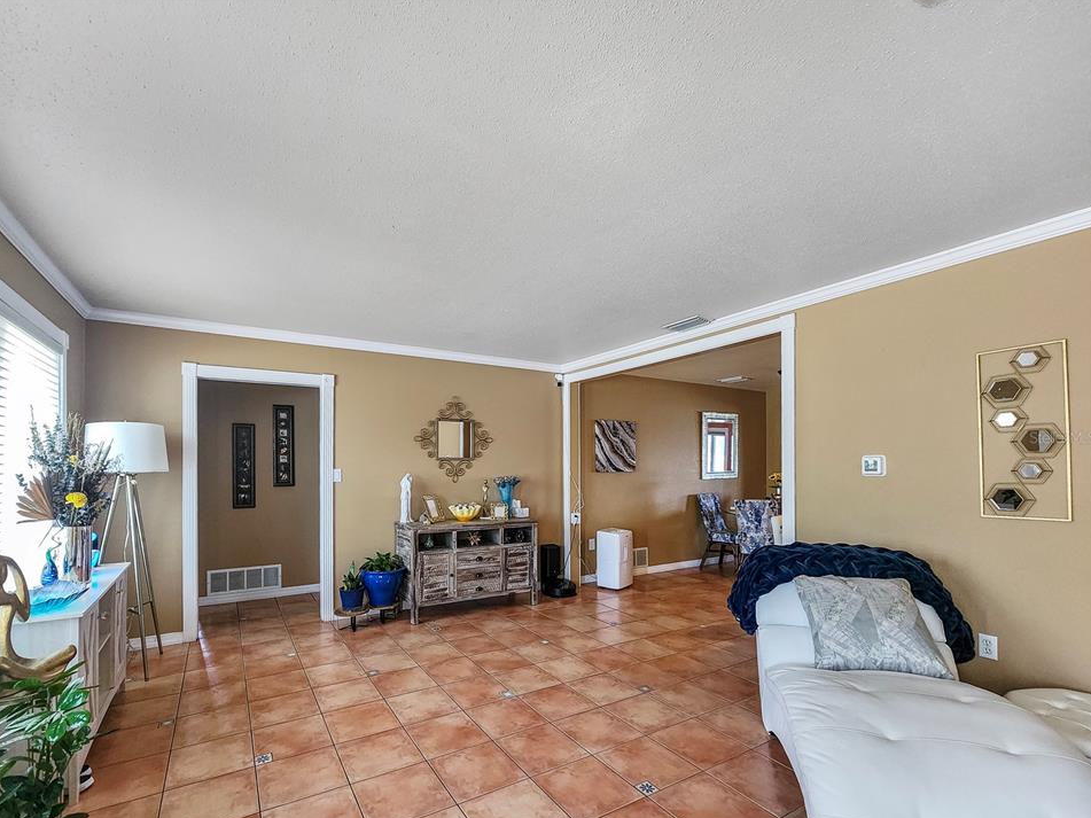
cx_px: 512
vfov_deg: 85.5
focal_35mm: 14
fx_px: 441
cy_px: 437
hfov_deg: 101.9
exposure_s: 1/60
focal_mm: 2.2
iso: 250
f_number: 2.2
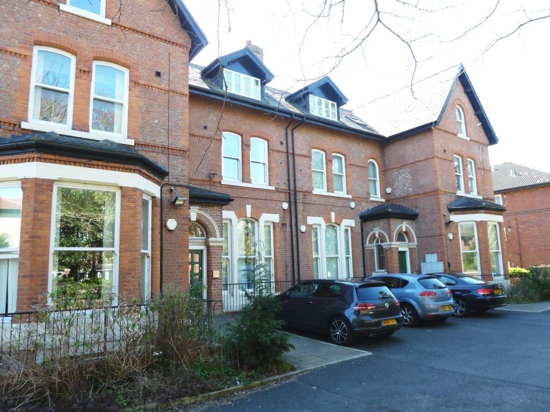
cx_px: 275
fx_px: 397
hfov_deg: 69.4
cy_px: 206
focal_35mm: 25
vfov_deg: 54.9
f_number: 3.3
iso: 80
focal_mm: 4.1
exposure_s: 1/80
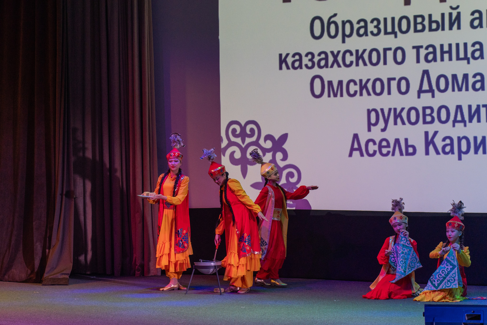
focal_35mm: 94
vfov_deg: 14.6
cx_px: 204
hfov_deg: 21.7
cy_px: 131
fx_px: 1268
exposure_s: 1/160
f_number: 3.5
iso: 1600
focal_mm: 75
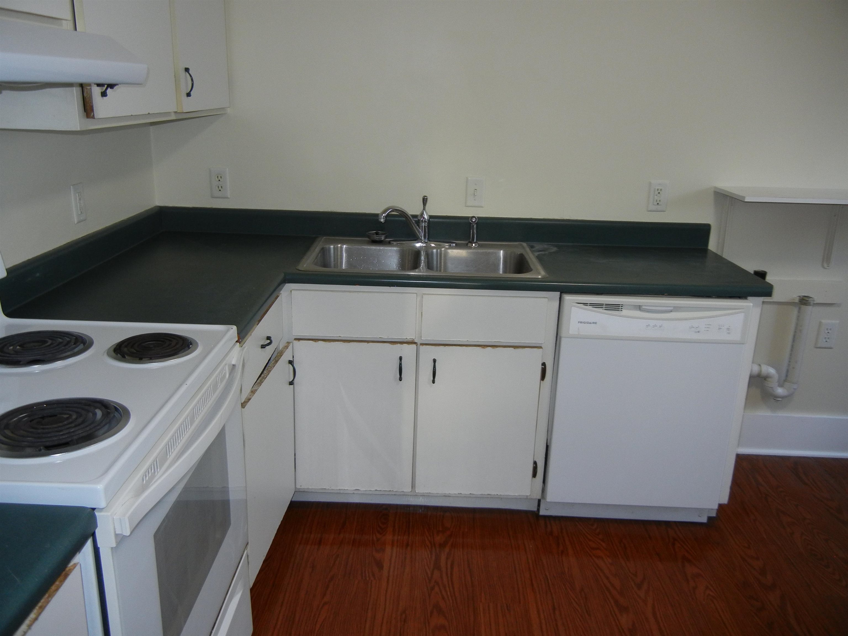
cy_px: 318
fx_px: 735
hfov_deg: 60.0
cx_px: 424
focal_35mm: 30
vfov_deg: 46.8
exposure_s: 1/30
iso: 200
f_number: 3.5
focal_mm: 5.4
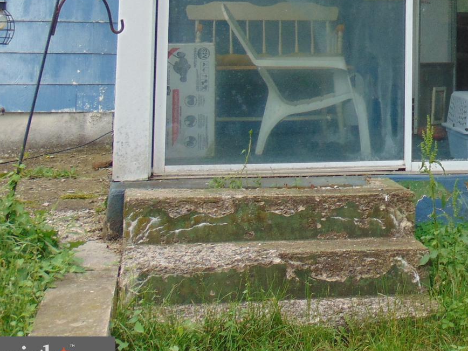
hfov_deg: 20.2
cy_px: -33
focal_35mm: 92
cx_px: 533
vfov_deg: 15.6
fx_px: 1244
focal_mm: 6.9
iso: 80
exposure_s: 1/320
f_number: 3.3
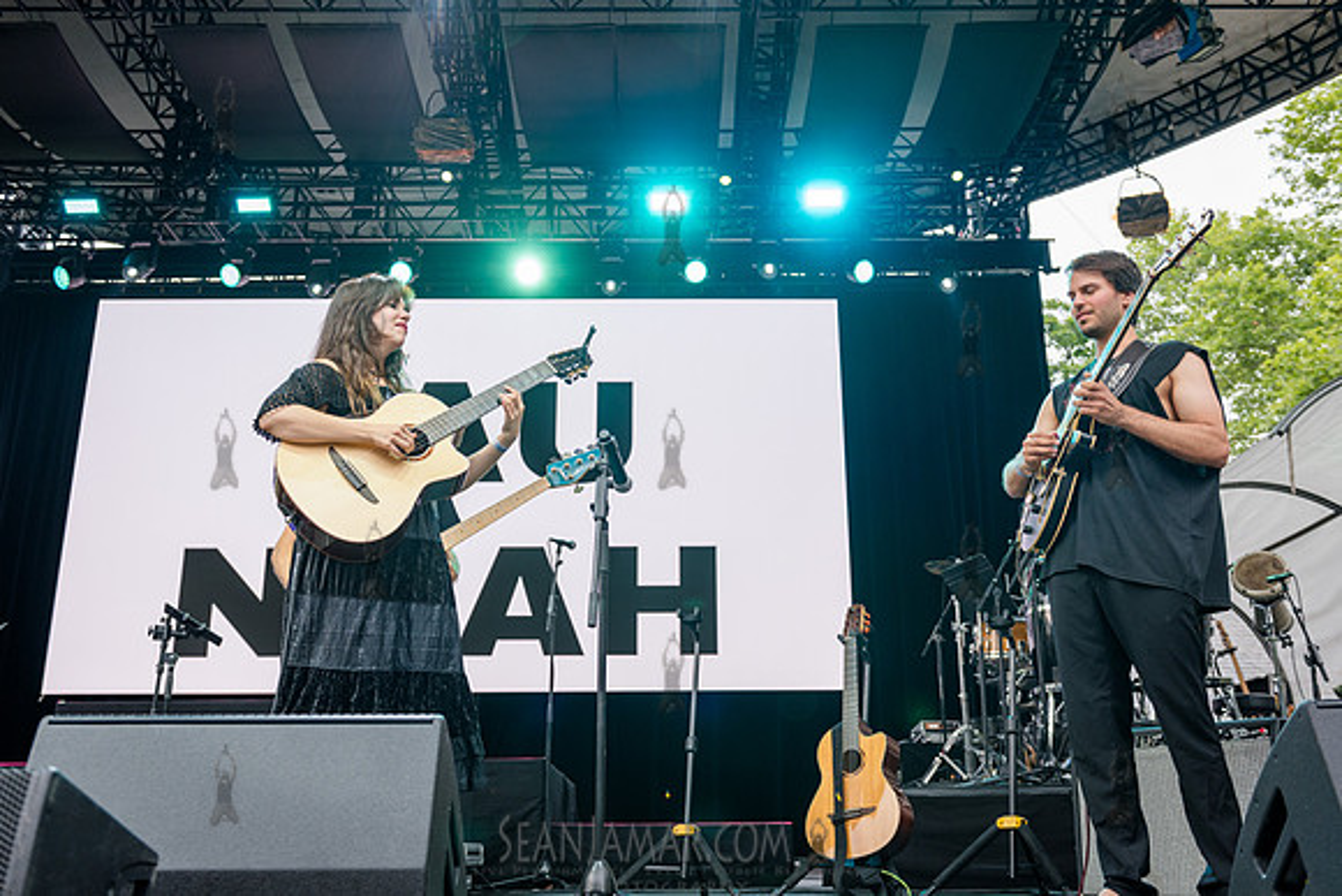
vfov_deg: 39.7
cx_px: 686
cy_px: 448
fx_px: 1240
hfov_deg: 56.8
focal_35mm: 33
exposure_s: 1/500
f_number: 3.5
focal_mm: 32
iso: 500
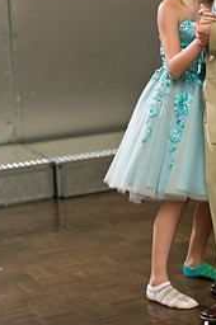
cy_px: 103
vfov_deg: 16.6
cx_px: 177
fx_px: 1110
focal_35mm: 123
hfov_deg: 11.1
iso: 1600
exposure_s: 1/125
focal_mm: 70
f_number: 3.2
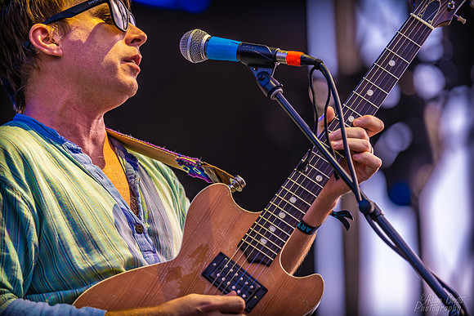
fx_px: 2634
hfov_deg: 10.3
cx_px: 237
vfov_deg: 6.9
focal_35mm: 200
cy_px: 158
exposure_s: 1/400
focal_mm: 200
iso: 100
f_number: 3.2
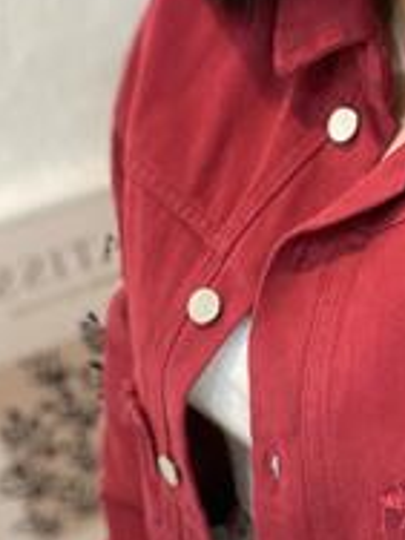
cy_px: 386
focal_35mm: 66
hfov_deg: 21.7
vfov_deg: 29.1
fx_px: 1030
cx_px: 371
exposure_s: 1/60
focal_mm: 2.71
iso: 250
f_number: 2.2
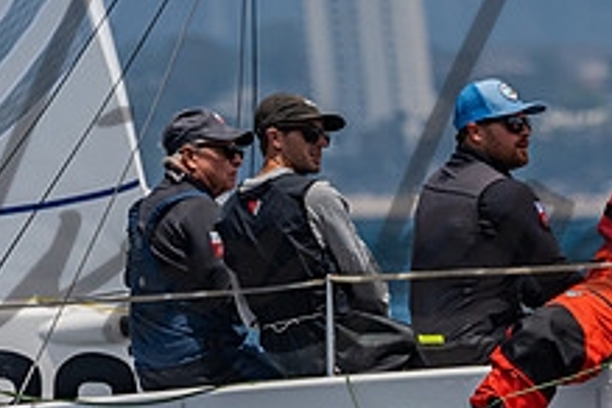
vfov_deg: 1.3
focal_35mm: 1046
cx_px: 331
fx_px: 17781
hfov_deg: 2.0
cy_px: 308
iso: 400
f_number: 6.3
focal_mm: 280
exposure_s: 1/2500
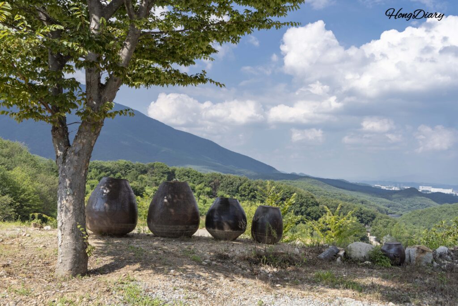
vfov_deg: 36.9
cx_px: 229
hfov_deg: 53.1
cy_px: 153
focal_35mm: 36
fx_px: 458
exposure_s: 1/125
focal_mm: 36
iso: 100
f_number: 11
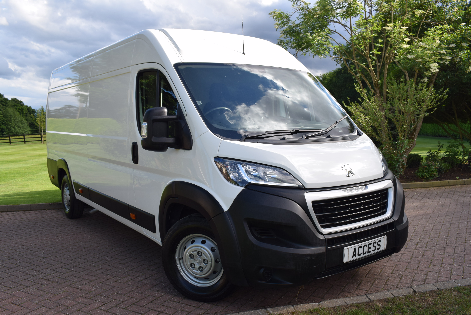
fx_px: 432
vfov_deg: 40.0
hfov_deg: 57.2
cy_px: 158
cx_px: 236
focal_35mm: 33
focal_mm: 22
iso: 220
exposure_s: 1/250
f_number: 8
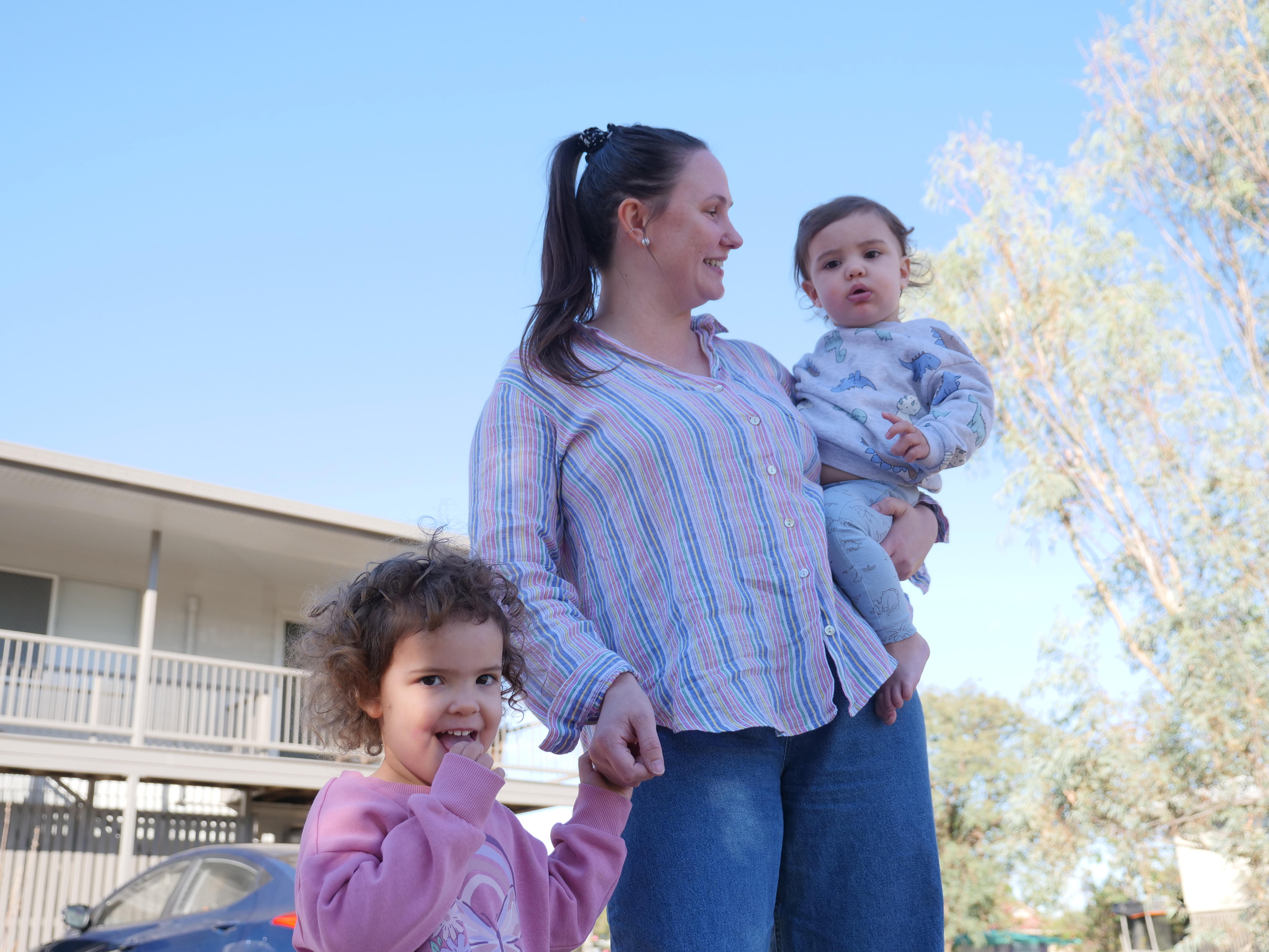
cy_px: 476
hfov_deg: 49.0
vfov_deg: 37.7
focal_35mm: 38
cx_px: 634
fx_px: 1393
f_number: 3.2
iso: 200
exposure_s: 1/640
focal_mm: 19
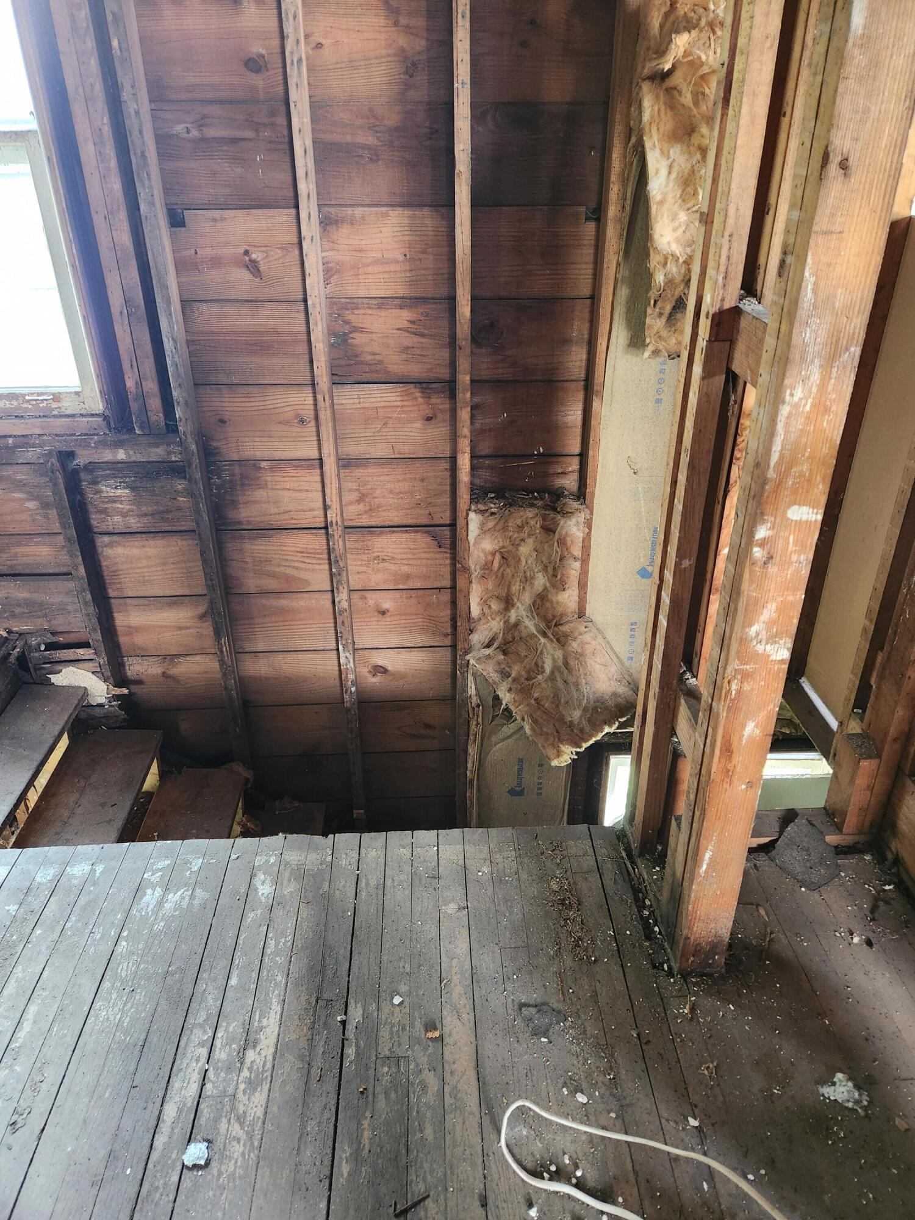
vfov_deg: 73.9
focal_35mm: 23
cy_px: 610
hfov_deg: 58.9
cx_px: 458
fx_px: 811
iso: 500
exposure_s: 1/30
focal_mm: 5.4
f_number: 1.8
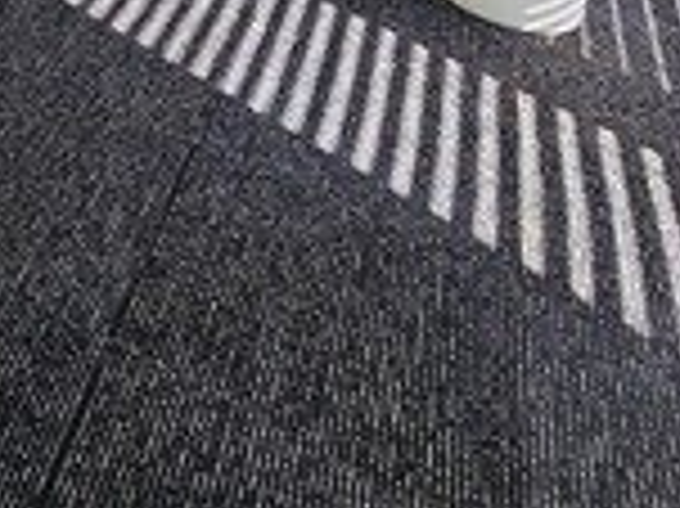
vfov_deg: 23.6
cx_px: -194
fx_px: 844
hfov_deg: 33.1
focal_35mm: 43
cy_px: -326
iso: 64
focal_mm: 2.2
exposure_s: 1/50
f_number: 2.2
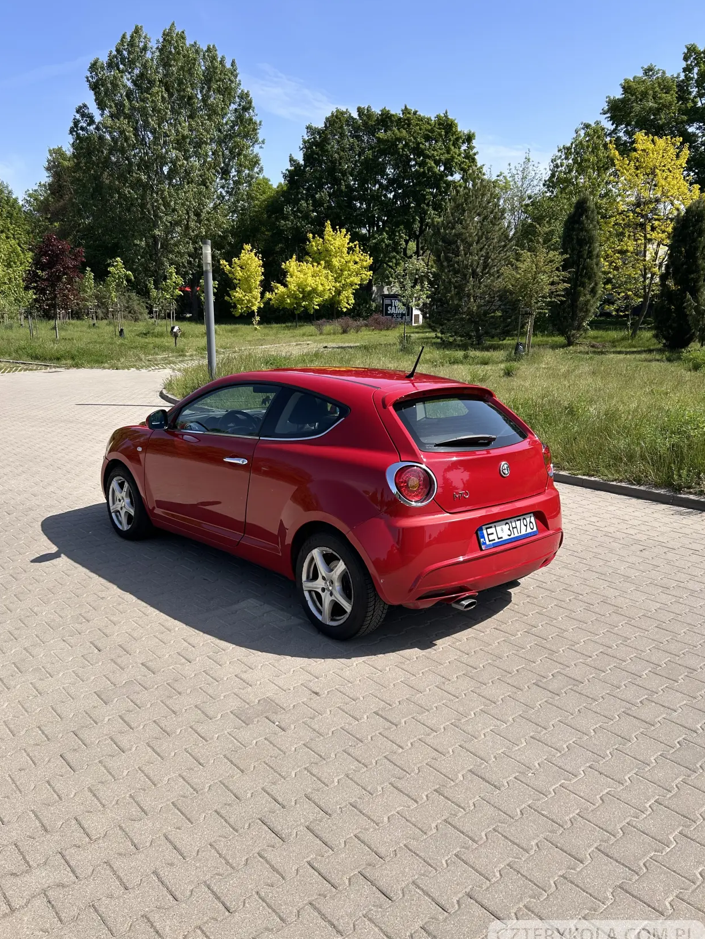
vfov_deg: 65.3
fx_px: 733
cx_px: 346
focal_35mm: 27
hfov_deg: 51.4
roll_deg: -0.7
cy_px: 473
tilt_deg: -12.7
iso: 50
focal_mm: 5.7
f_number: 1.5
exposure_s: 1/3257
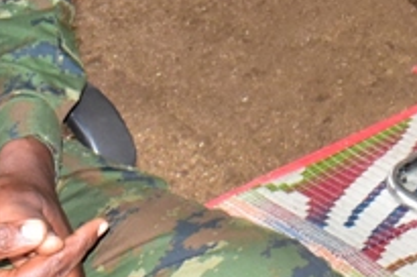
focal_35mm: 132
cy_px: -286
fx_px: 1527
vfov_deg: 9.6
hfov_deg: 15.4
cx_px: 344
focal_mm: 18
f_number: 9
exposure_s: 1/60
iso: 1600
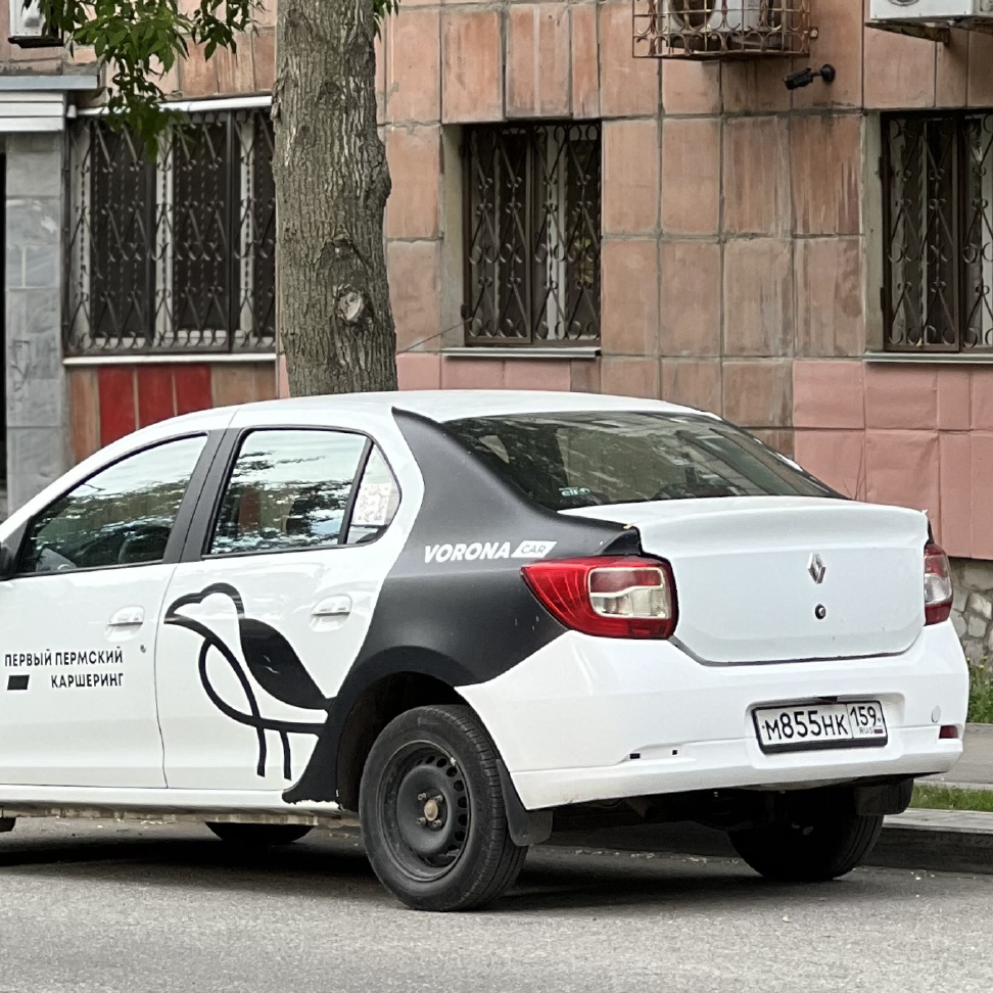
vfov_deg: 19.1
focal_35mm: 91
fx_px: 2953
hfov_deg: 19.1
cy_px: 496
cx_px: 392
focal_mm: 9
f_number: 2.8
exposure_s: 1/121
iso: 40
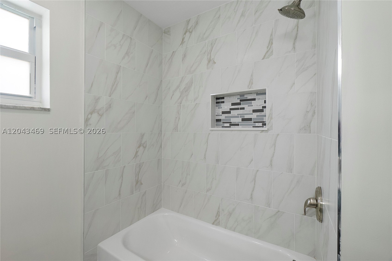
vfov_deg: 77.3
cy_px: 130
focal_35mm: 15
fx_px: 163
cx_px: 196
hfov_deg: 100.4
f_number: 9
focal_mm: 10
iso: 250
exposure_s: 1/160
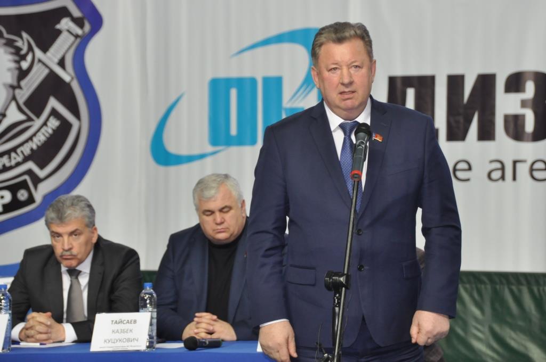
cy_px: 181
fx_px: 2386
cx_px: 273
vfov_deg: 8.7
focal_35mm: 158
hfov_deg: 13.1
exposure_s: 1/60
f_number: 5.3
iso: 1000
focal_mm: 105
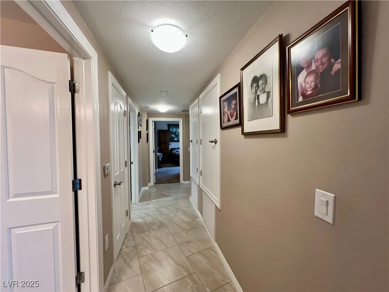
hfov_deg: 106.2
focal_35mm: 13
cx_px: 194
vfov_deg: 89.9
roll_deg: +0.4
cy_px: 146
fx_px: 146
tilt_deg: -2.3
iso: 160
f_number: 1.8
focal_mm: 1.57
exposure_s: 1/60
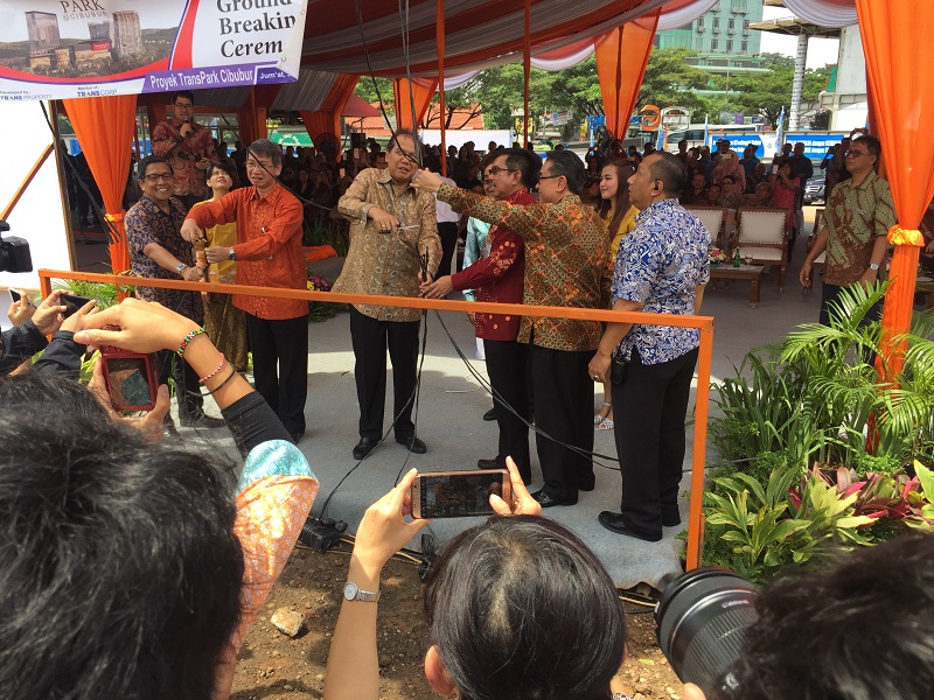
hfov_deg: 61.7
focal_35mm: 29
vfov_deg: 48.2
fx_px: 782
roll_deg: -2.5
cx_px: 467
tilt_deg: -16.7
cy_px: 350
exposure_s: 1/670
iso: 32
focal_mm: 4.15
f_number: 2.2
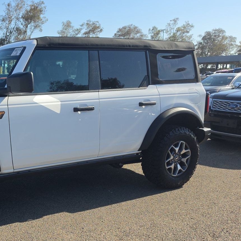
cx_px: 35
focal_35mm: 38
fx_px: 299
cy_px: 140
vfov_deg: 43.7
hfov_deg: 41.2
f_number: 1.4
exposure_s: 1/5294
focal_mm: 6.5
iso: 63
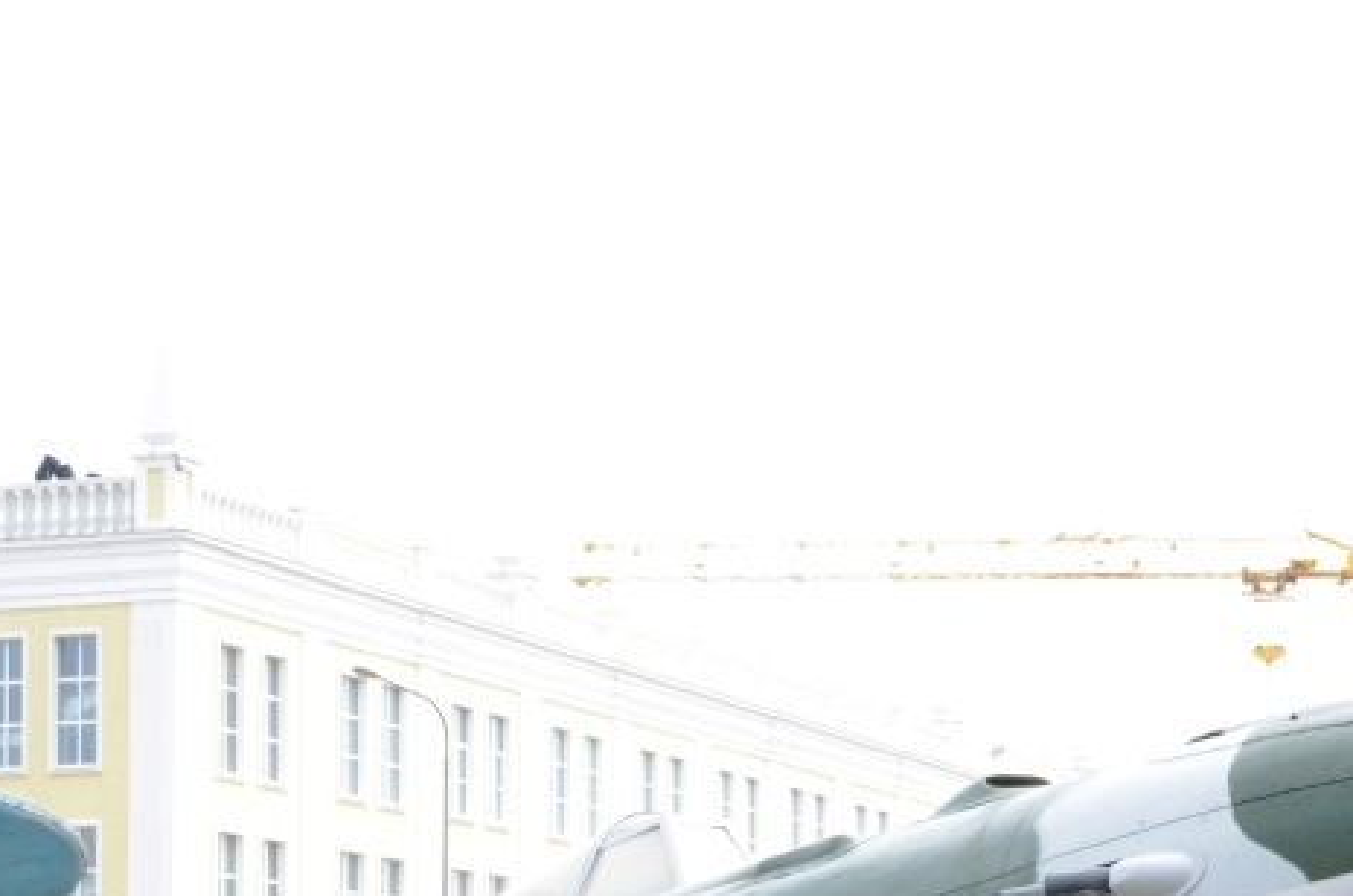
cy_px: 960
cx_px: 800
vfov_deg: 13.5
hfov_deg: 20.6
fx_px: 3713
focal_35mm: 99
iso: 800
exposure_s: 1/125
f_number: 16
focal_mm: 30
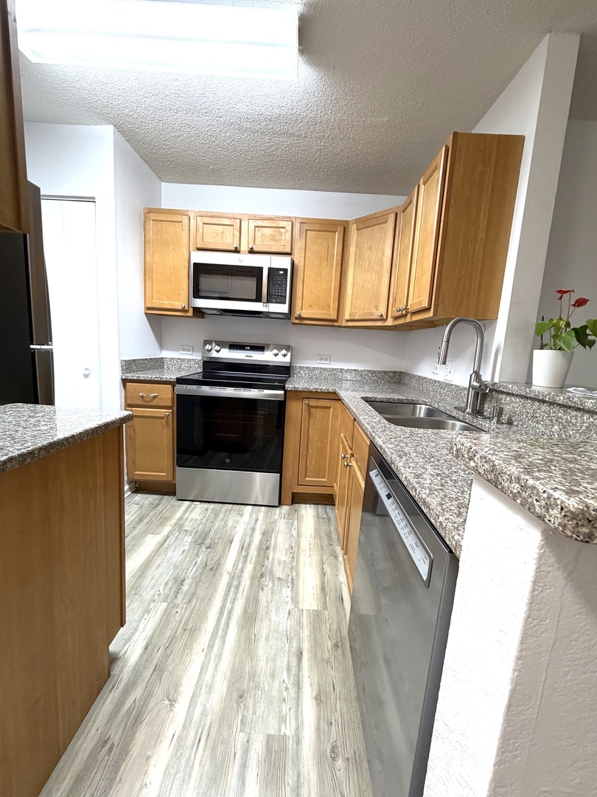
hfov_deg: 85.7
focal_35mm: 14
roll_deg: -3.7
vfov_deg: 102.1
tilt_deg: -8.4
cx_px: 298
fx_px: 322
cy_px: 398
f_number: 2.2
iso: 200
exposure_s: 1/60
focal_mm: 2.22
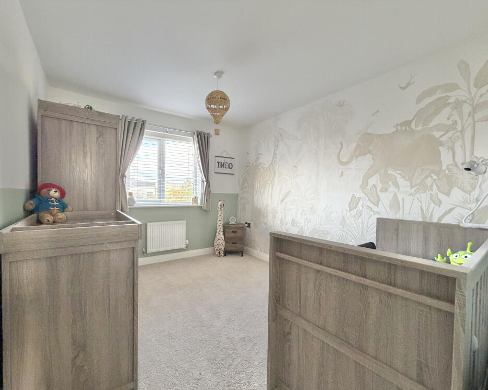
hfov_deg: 96.8
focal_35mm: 15
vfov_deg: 84.0
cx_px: 234
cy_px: 200
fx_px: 217
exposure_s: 1/81
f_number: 2.2
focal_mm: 2.22
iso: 320
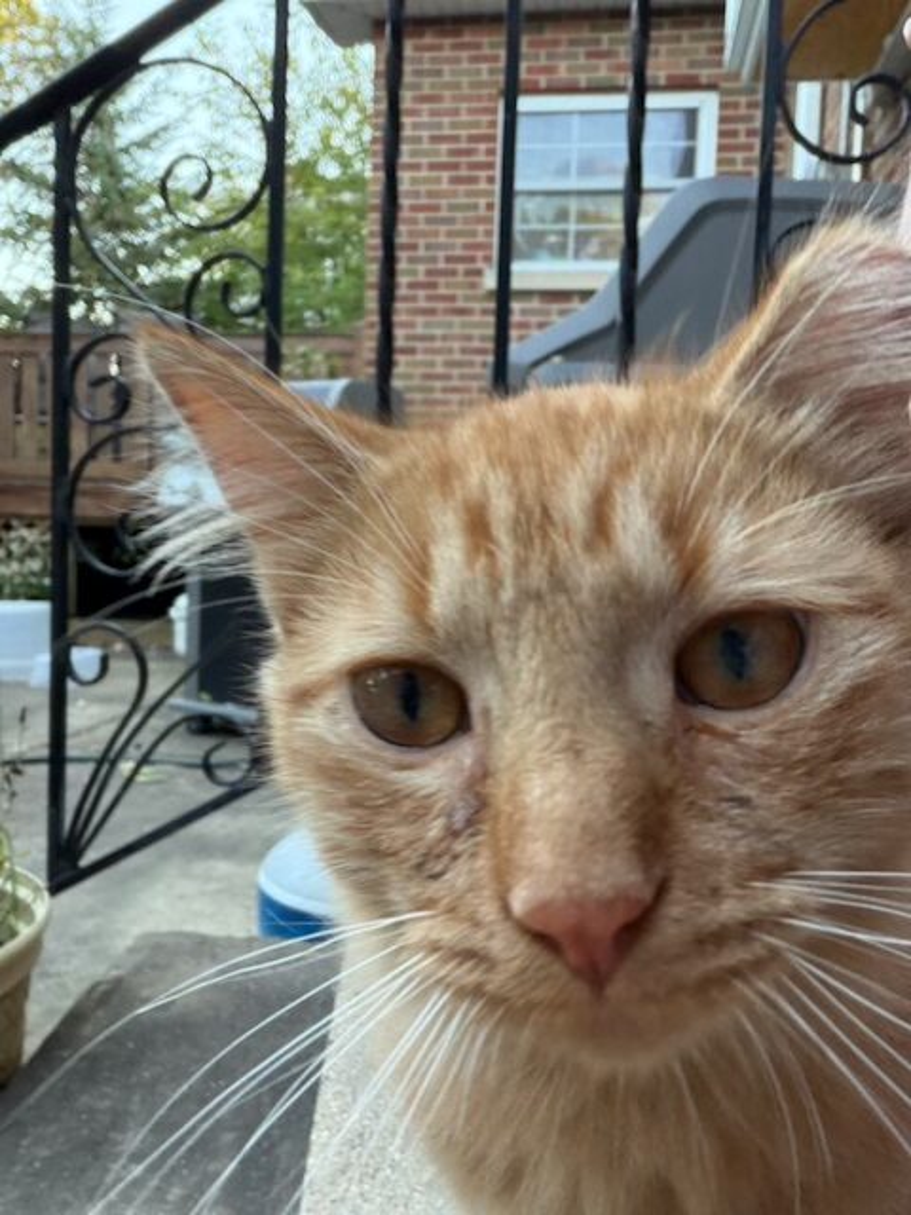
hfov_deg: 46.8
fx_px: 1053
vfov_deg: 60.0
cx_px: 456
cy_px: 608
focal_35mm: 30
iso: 125
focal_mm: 2.71
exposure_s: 1/60
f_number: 1.9
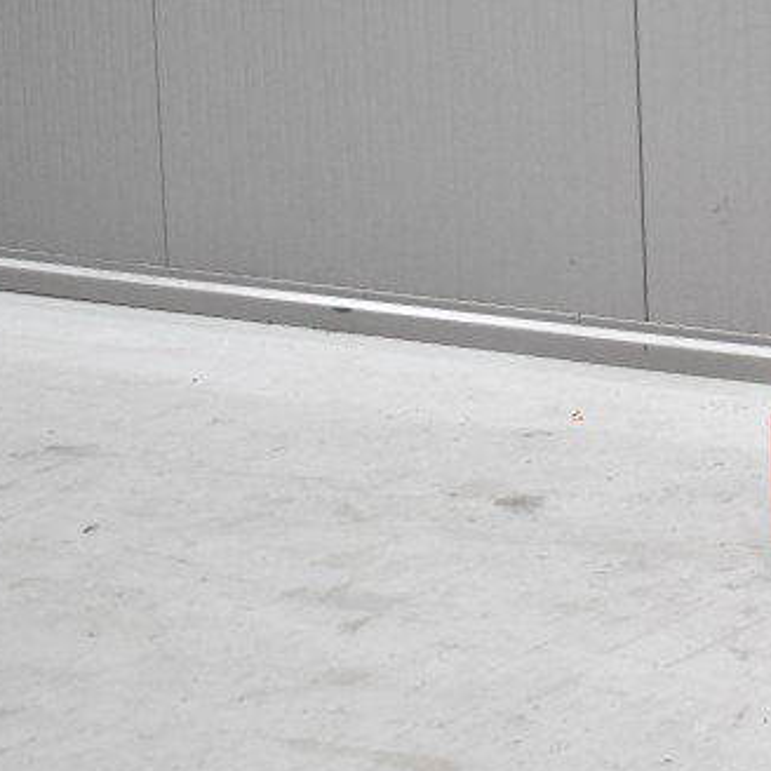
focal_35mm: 112
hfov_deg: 14.4
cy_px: -82
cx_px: 1187
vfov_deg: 15.2
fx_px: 2822
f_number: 4
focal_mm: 24
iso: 1600
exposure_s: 1/60
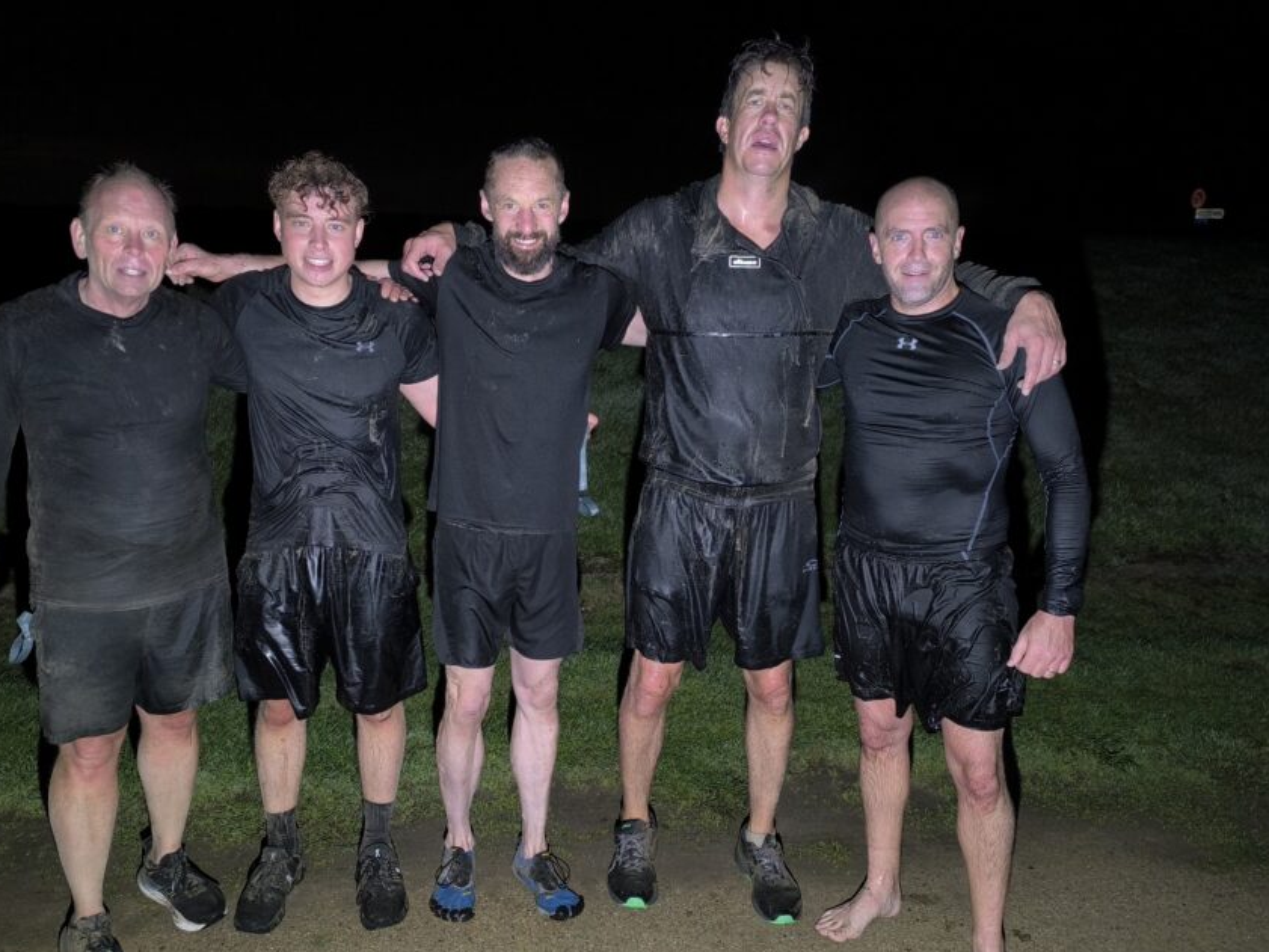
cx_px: 560
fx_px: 1027
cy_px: 481
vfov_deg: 49.8
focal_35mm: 28
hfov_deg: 63.2
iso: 1000
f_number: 1.65
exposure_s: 1/25
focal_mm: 6.14
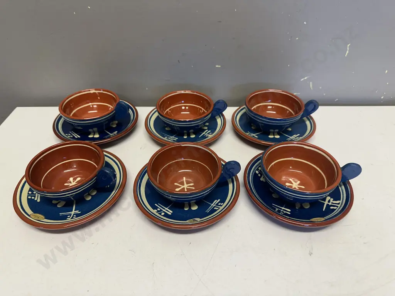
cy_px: 148
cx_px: 198
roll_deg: +0.0
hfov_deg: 71.6
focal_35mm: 24
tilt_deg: -38.5
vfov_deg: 56.8
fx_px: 274
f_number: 1.78
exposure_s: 1/100
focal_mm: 6.86
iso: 125
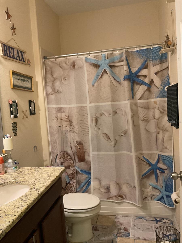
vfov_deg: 61.7
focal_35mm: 29
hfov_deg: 48.2
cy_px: 122
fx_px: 203
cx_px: 91
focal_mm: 3
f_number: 1.8
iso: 250
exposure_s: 1/40
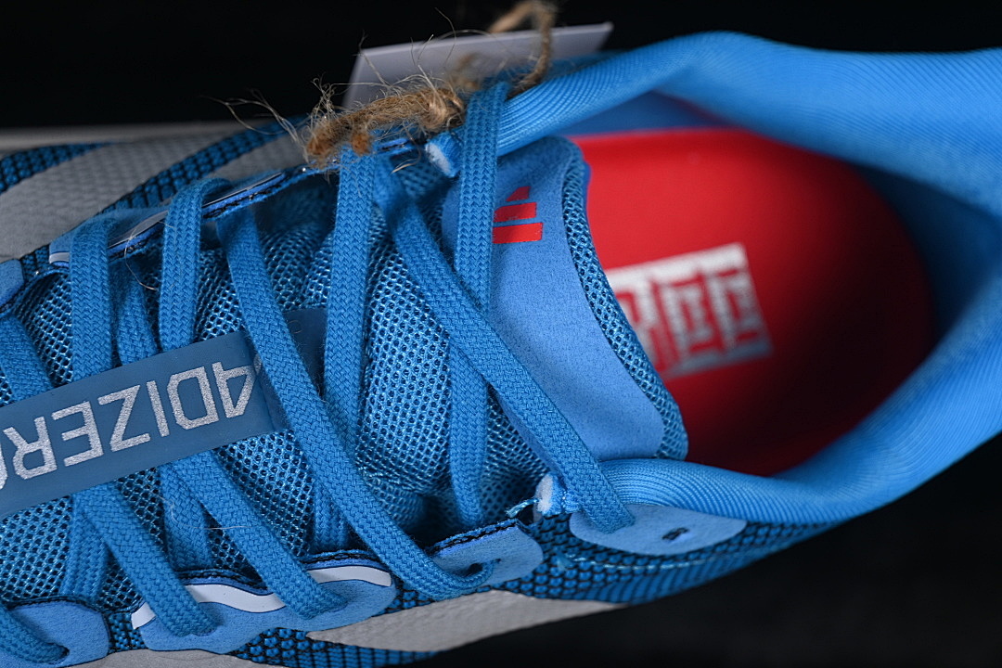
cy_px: 334
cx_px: 501
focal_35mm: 75
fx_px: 2087
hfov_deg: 27.0
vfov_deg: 18.2
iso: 160
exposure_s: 1/80
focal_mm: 50
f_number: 7.1
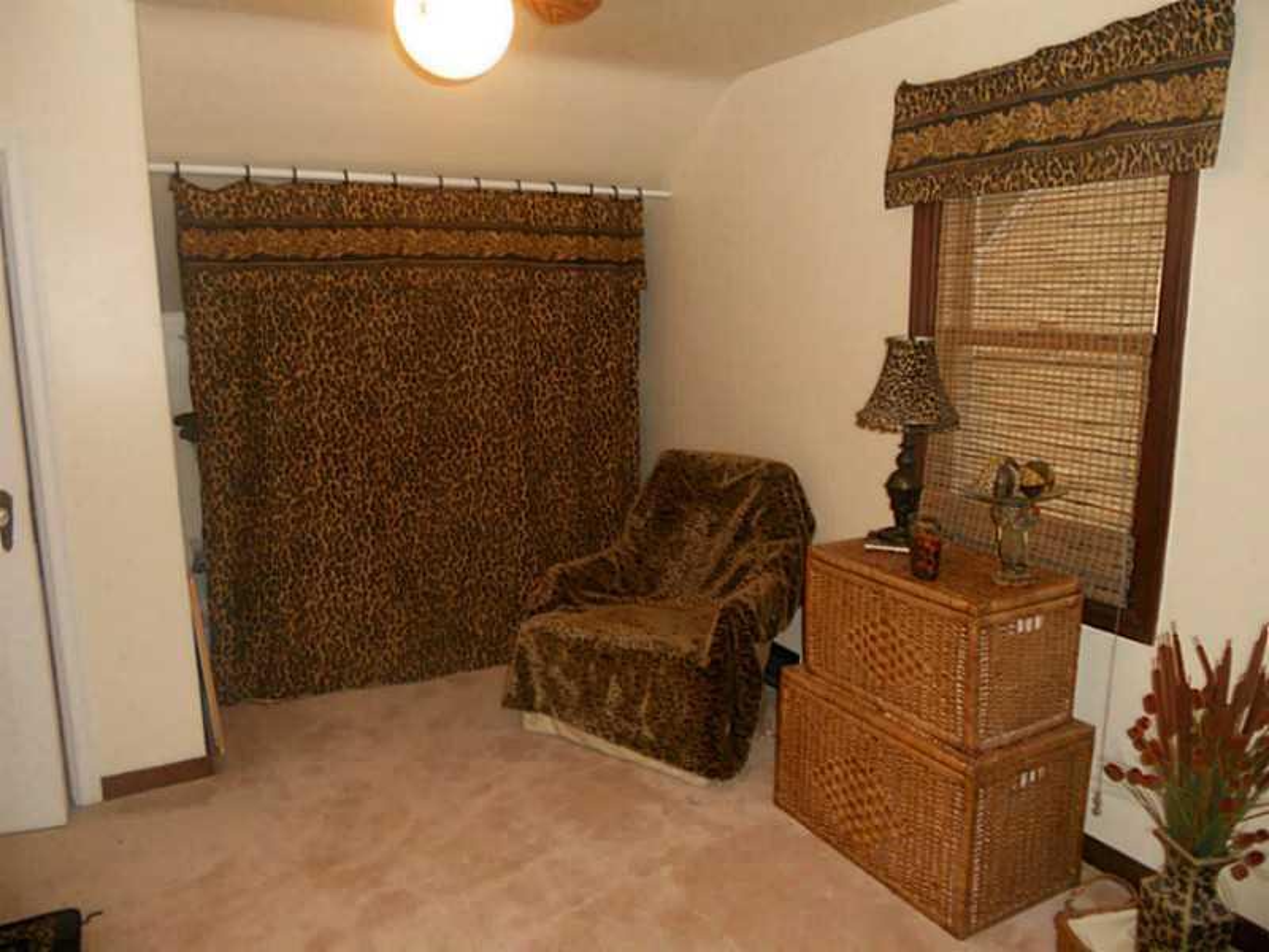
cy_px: 476
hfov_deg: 65.3
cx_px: 634
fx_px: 990
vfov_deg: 51.4
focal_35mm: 27
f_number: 3.2
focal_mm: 4.9
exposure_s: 1/25
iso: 250
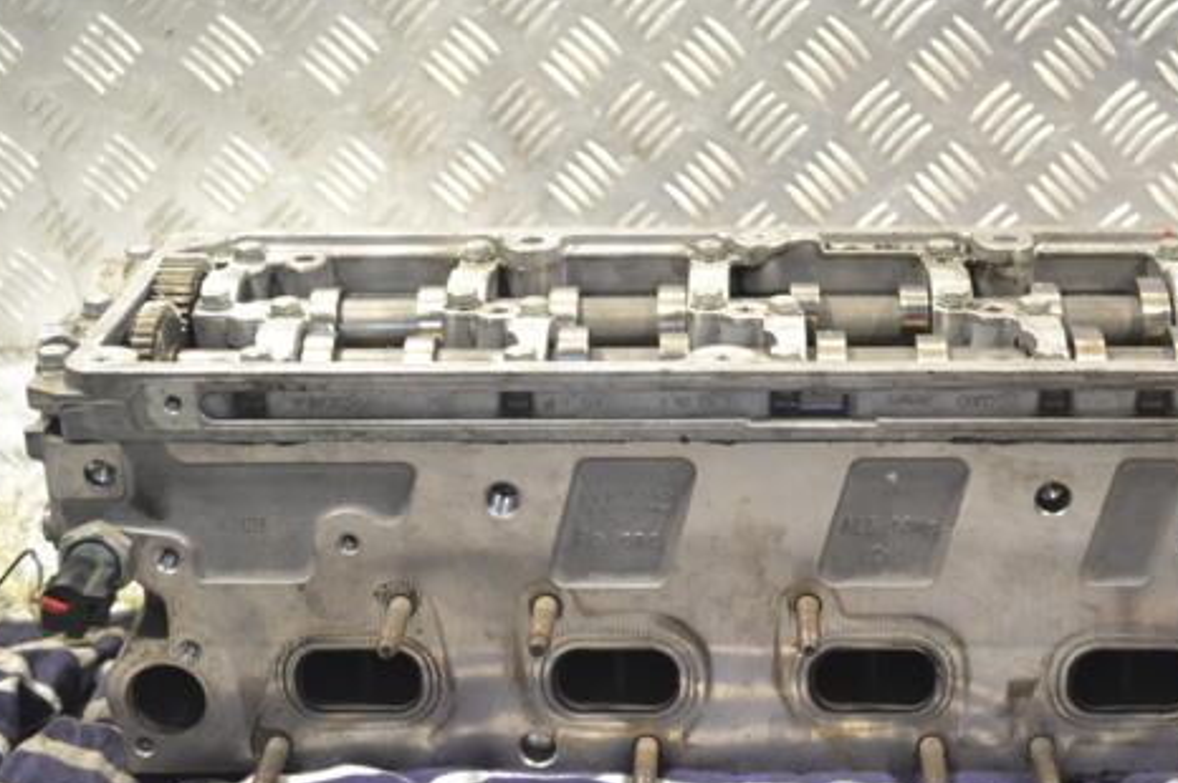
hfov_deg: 29.7
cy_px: 414
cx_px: 720
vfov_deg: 20.1
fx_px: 2212
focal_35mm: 68
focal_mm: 35
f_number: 5.6
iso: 1600
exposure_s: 1/125
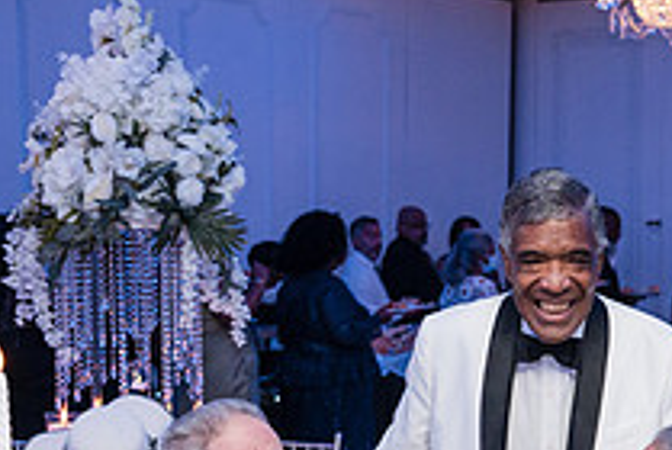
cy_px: 558
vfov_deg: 13.7
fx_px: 1813
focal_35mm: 97
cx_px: 486
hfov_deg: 20.9
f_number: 4
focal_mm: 35
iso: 2500
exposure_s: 1/250
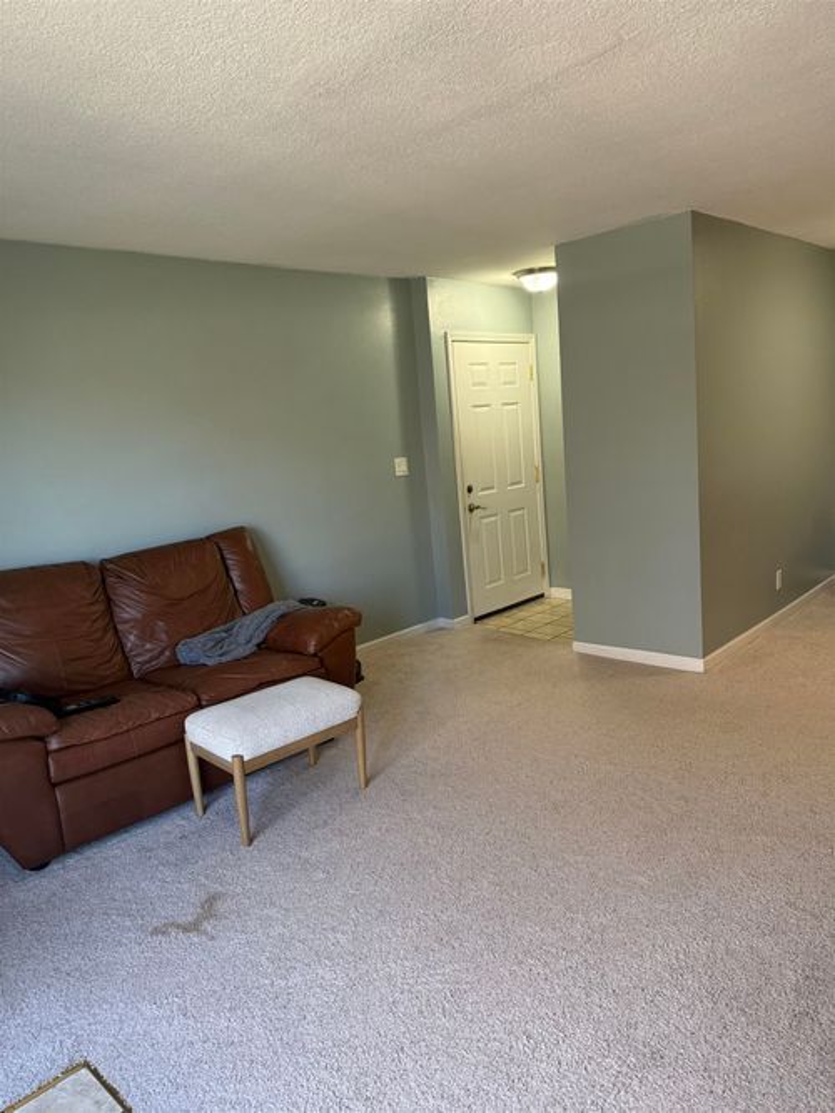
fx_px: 772
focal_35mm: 24
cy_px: 556
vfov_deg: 71.6
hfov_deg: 56.8
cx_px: 418
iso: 160
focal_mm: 6.76
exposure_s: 1/120
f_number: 1.78
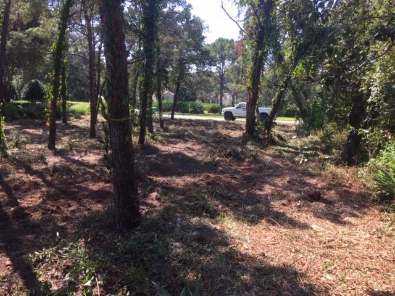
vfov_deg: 48.2
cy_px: 148
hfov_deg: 61.7
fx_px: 331
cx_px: 198
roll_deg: -3.1
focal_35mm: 29
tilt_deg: -6.0
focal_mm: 4.15
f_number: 2.2
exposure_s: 1/408
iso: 32
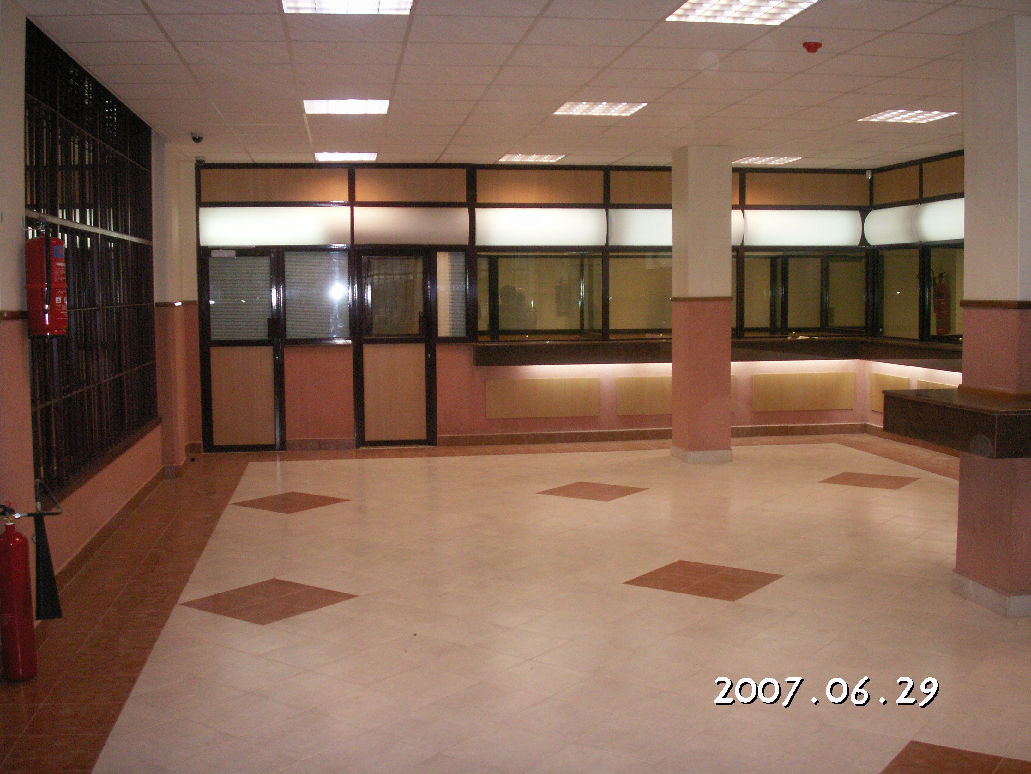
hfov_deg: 50.1
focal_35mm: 37
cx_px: 516
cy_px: 387
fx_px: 1102
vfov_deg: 38.7
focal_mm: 7.7
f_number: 3.5
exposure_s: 1/40
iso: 160
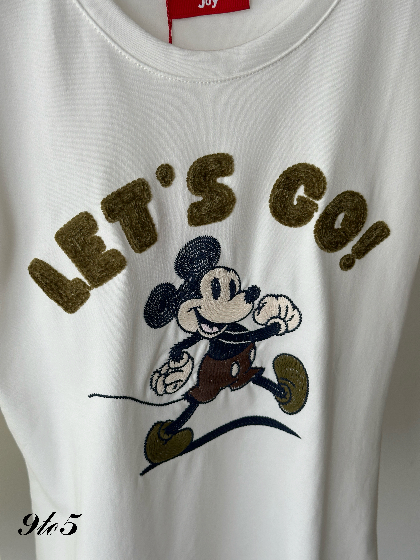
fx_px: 777
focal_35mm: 48
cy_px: 280
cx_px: 210
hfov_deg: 30.3
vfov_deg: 39.7
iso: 80
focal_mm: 6.86
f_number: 1.78
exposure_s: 1/80
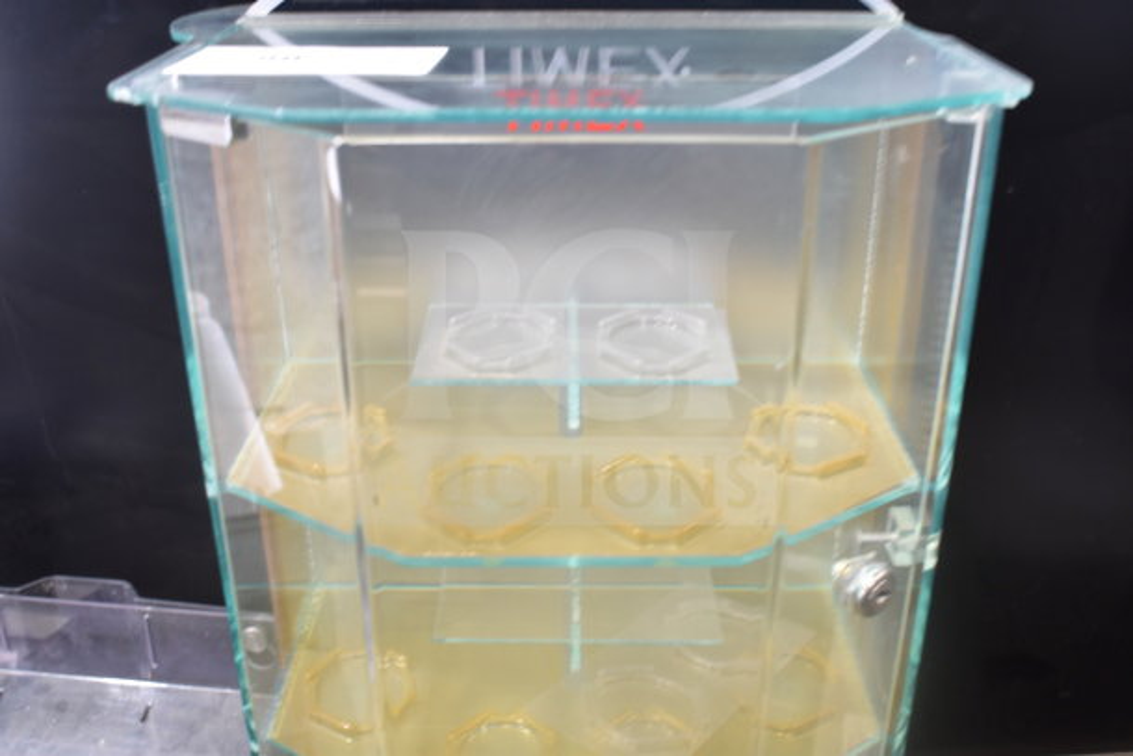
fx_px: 1133
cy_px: 378
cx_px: 566
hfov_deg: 53.1
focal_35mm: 36
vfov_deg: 36.9
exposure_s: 1/40
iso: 450
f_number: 4
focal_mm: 24
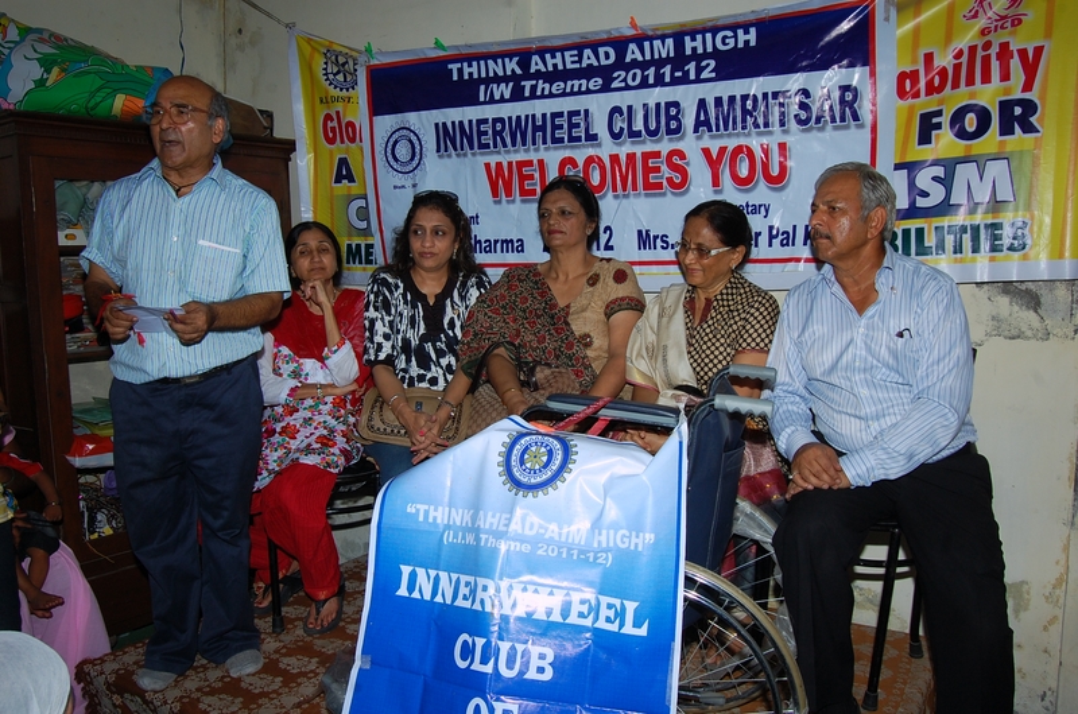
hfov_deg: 62.0
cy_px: 357
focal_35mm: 30
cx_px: 539
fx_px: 897
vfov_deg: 43.4
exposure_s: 1/125
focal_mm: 20
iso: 200
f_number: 10
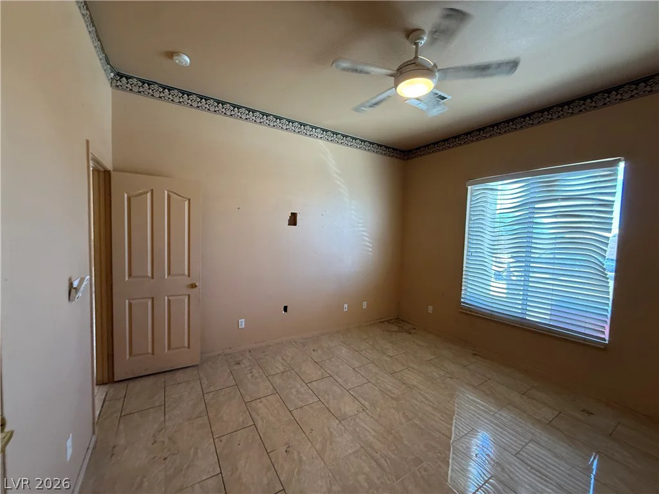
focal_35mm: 14
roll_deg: -0.8
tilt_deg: -3.7
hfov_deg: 102.1
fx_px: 267
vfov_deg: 85.7
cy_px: 247
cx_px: 330
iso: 250
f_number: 2.2
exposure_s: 1/60
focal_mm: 2.22
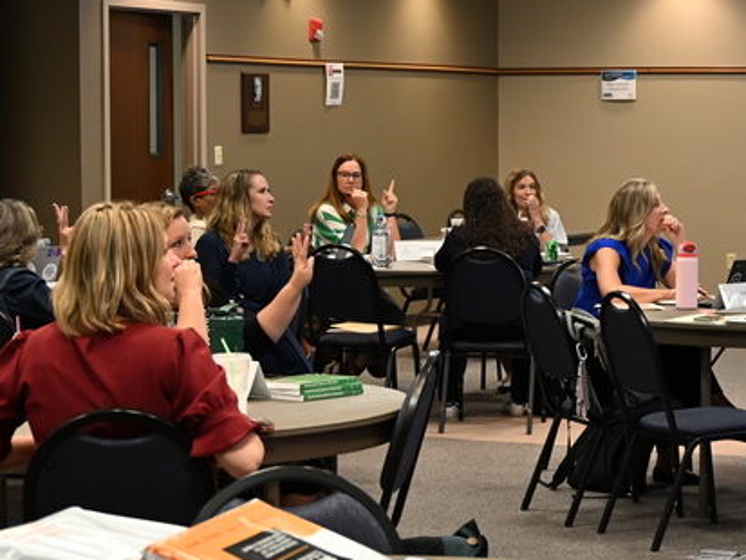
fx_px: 2414
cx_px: 650
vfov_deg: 13.2
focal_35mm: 112
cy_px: 265
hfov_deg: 17.3
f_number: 5
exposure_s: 1/125
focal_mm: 47
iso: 2800
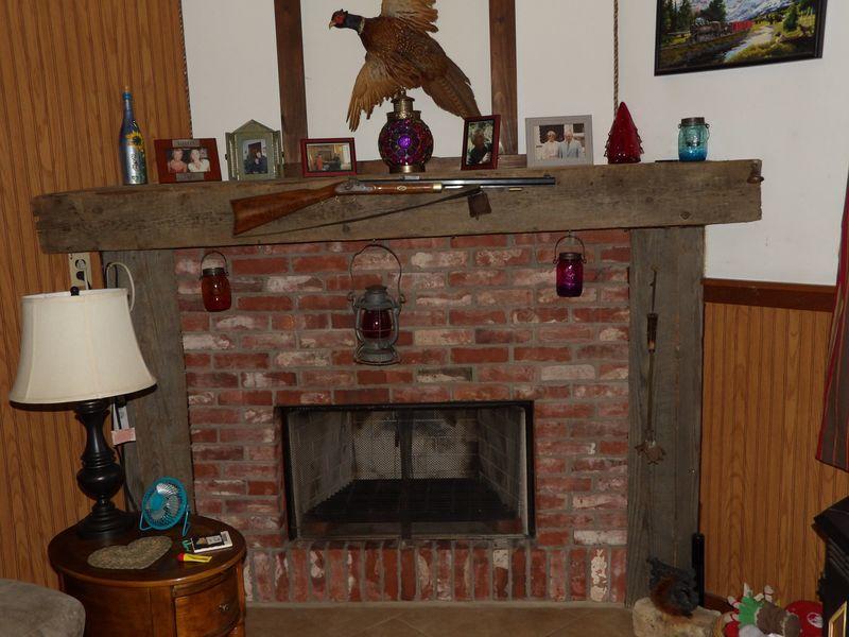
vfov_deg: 42.9
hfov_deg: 55.4
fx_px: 809
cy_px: 318
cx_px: 424
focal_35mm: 33
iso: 200
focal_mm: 5.9
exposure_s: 1/33
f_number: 3.6
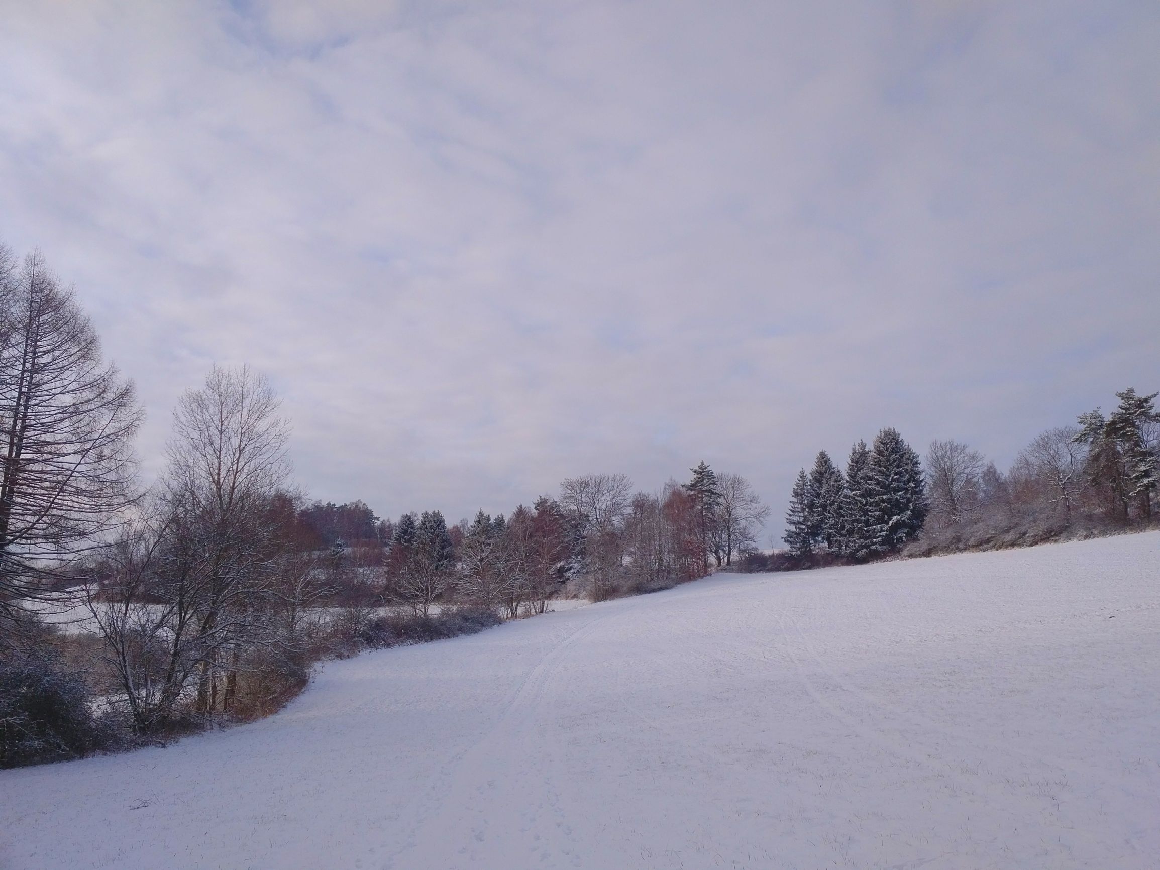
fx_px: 905
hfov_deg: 65.3
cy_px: 435
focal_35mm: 27
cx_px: 580
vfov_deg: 51.4
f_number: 2.2
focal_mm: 4.75
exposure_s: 1/1185
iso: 50
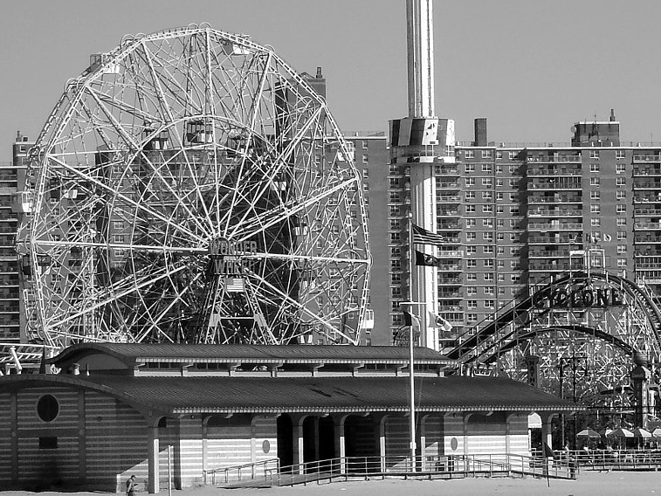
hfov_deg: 6.7
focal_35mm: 296
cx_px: 575
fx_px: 5653
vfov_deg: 5.0
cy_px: 317
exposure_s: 1/400
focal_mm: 25
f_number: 5.9
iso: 80
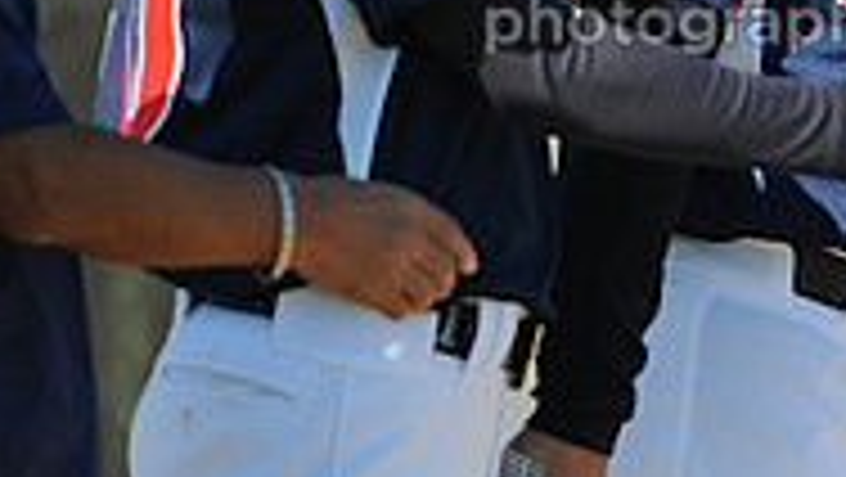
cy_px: -142
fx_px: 32568
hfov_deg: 1.5
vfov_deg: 0.8
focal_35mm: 1451
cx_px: 940
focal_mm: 300
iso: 200
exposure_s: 1/1000
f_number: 4
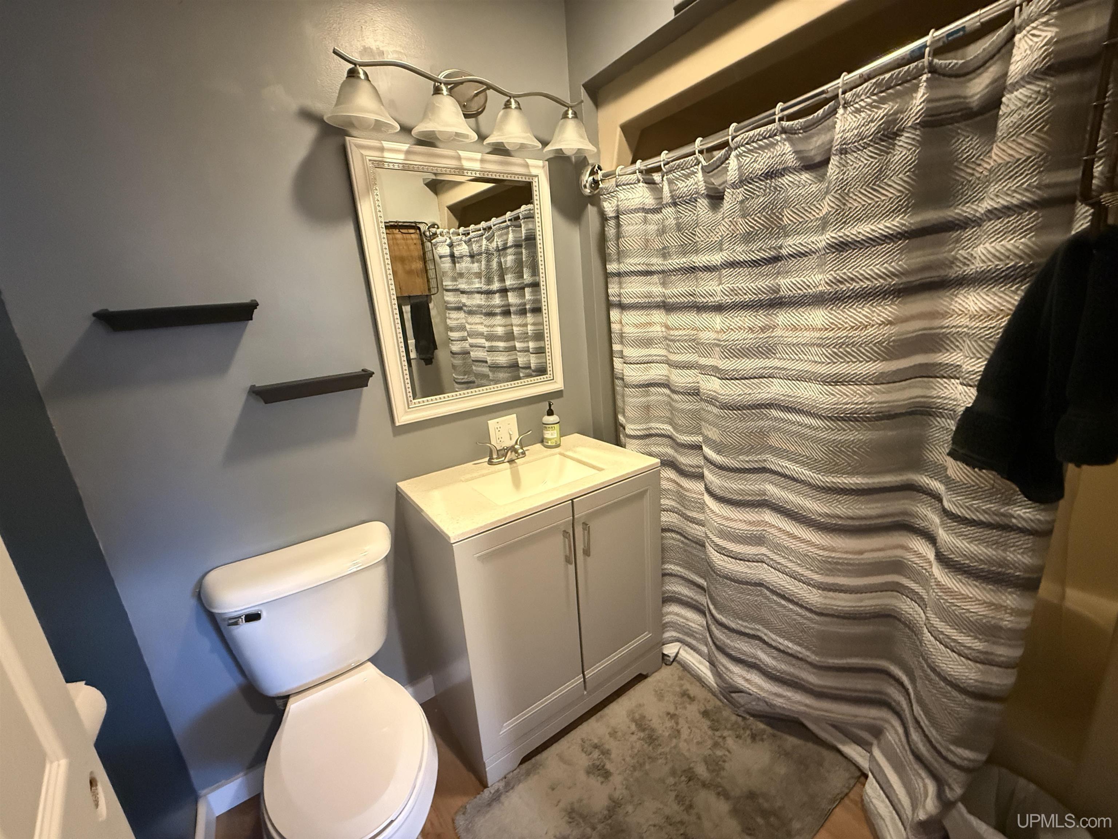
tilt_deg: -14.6
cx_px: 559
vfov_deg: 85.7
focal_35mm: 14
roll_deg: +4.8
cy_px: 420
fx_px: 452
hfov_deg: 102.1
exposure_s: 1/40
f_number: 2.2
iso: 1250
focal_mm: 2.22
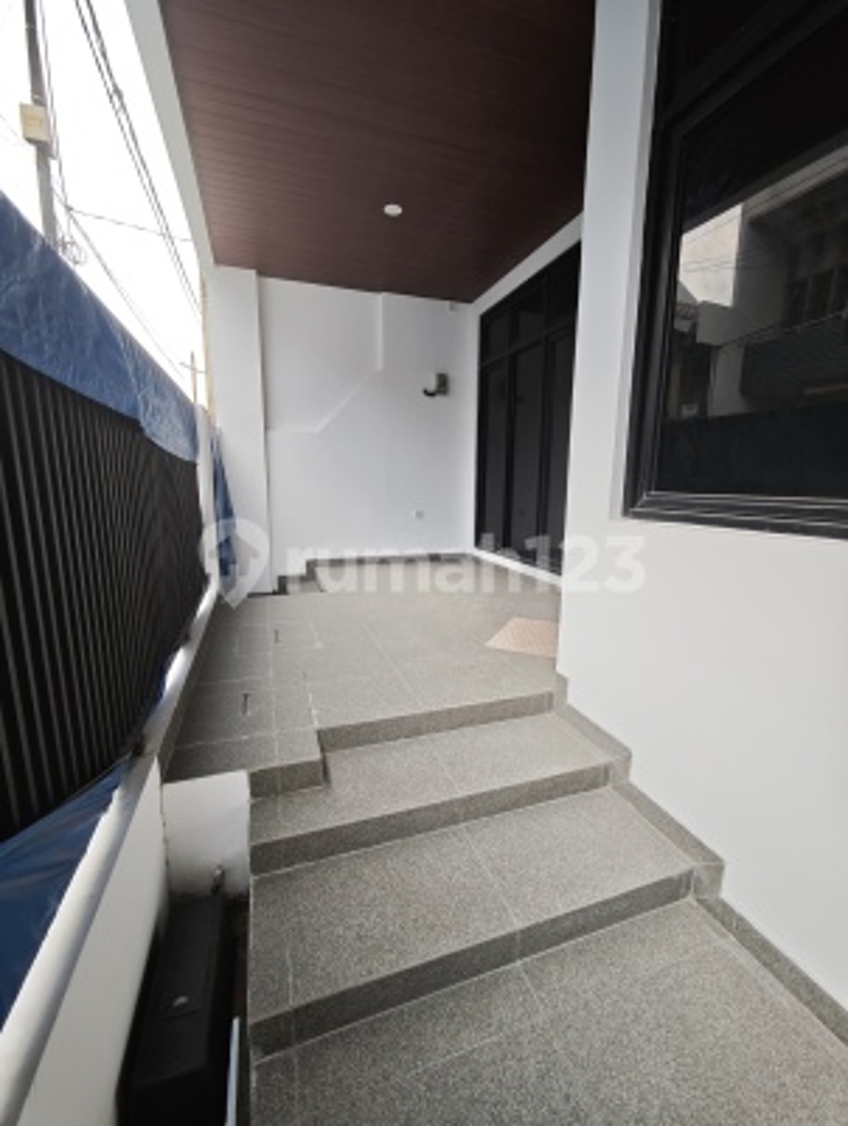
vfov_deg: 102.0
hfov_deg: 85.8
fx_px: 456
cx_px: 424
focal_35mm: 14
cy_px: 563
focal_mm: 2.16
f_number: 2.2
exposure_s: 1/100
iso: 100
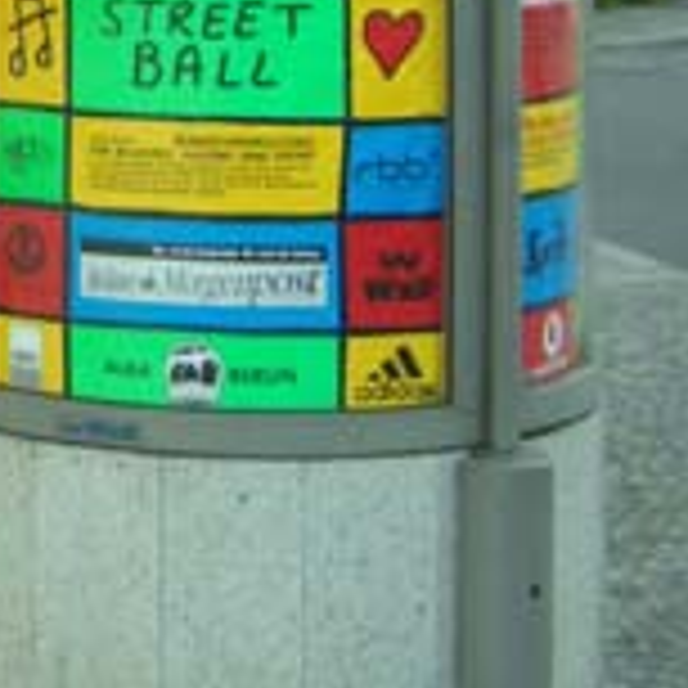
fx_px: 2496
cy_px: -214
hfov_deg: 14.4
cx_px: -409
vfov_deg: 15.0
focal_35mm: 111
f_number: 2.6
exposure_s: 1/80
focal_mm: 5.8
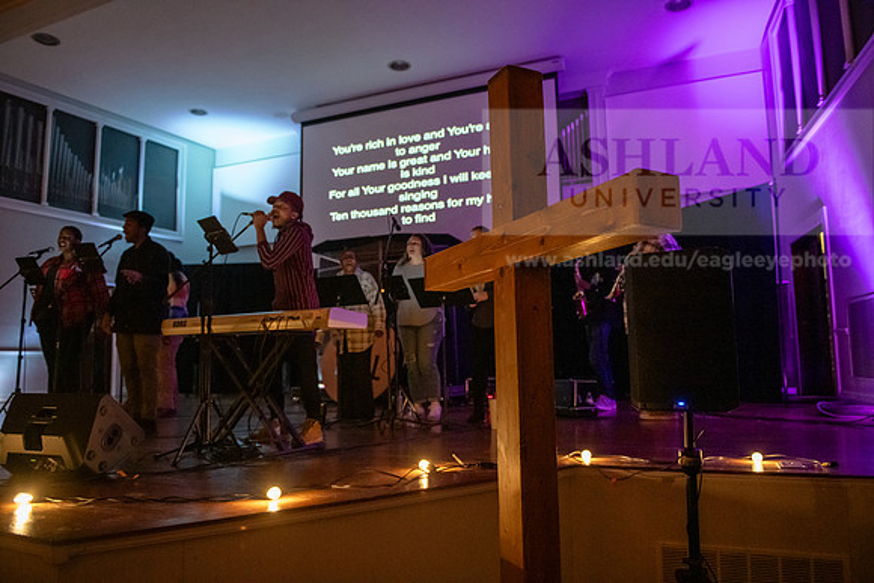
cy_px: 292
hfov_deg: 69.4
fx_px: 631
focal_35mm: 26
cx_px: 437
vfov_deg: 49.6
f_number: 2.8
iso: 5000
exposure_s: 1/100
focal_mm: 26
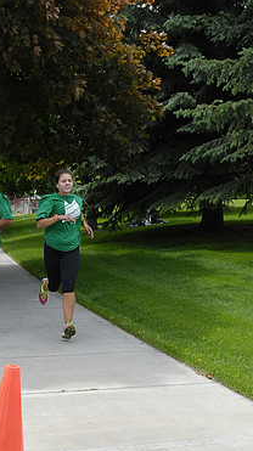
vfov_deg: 32.7
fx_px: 765
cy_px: 282
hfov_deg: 18.8
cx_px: 100
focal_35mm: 64
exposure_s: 1/640
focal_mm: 26
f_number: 8
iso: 400
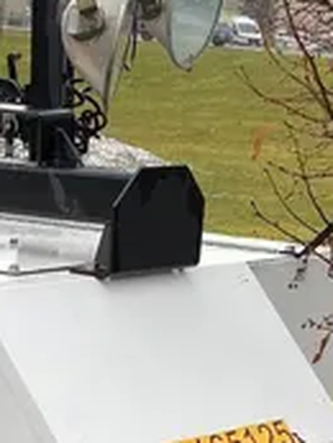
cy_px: 585
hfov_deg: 13.0
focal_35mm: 110
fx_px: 1409
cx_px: -118
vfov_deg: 16.8
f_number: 1.8
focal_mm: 4.25
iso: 32
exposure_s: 1/247
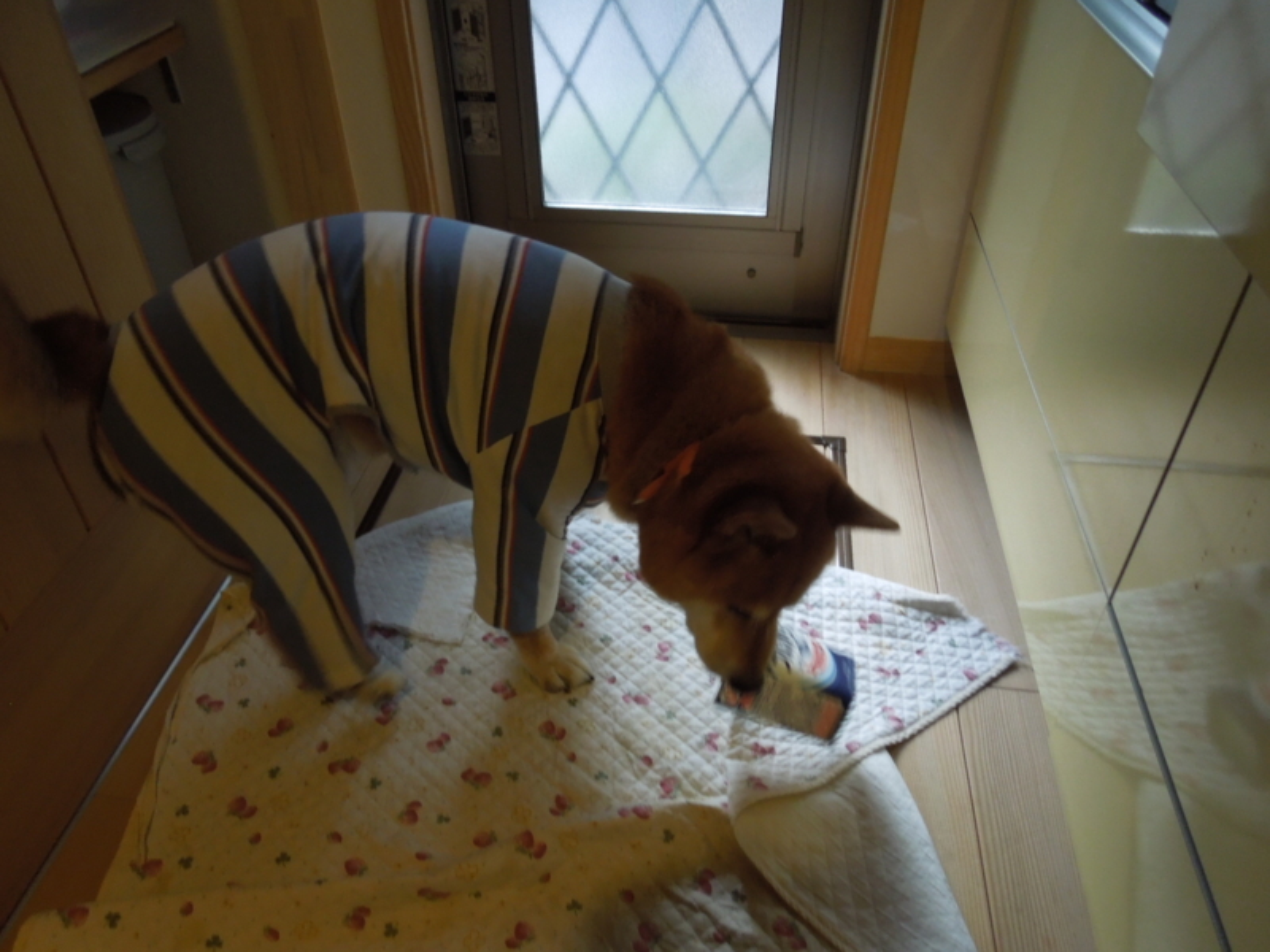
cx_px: 635
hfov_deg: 69.4
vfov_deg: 54.9
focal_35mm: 25
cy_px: 476
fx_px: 917
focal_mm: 4.5
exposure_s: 1/30
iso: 360
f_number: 3.3
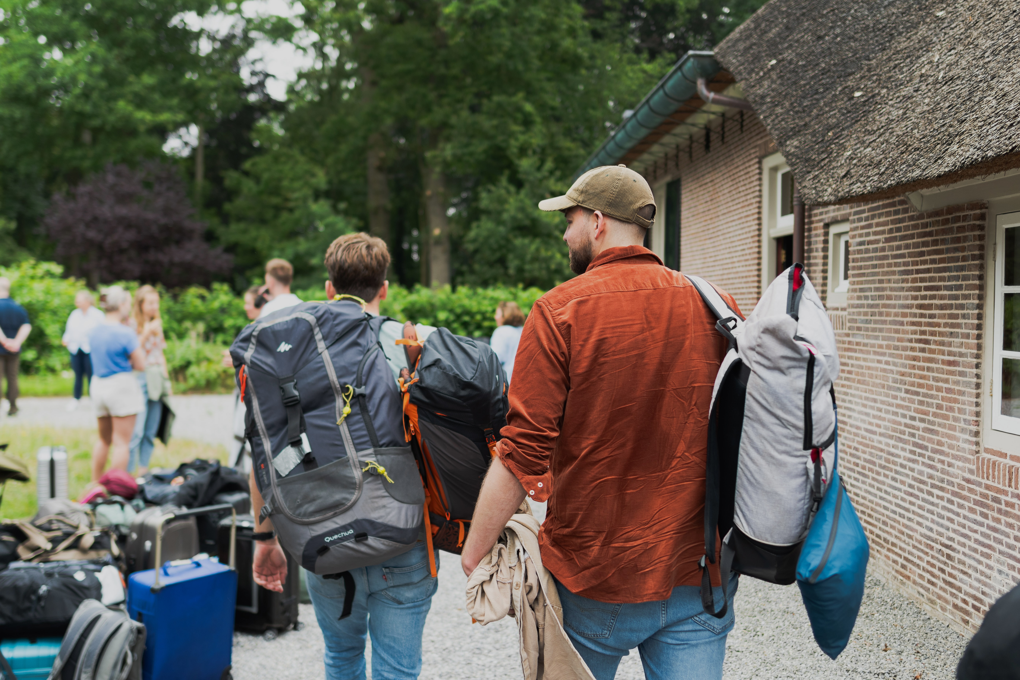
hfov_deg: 53.1
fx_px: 1020
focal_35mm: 36
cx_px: 510
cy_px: 340
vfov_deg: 36.9
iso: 100
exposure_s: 1/320
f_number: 1.8
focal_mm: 24
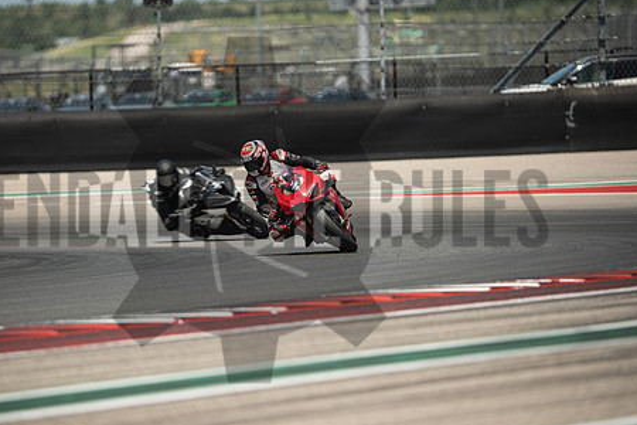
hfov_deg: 5.3
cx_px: 249
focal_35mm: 387
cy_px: 210
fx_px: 6847
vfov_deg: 3.6
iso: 160
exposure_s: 1/250
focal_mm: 200
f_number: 2
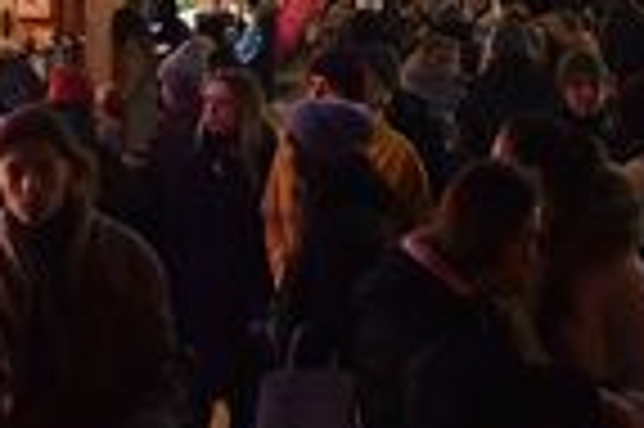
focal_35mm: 84
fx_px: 1501
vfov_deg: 15.5
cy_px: -124
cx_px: 455
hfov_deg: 24.0
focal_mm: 24
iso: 1600
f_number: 4
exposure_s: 1/50
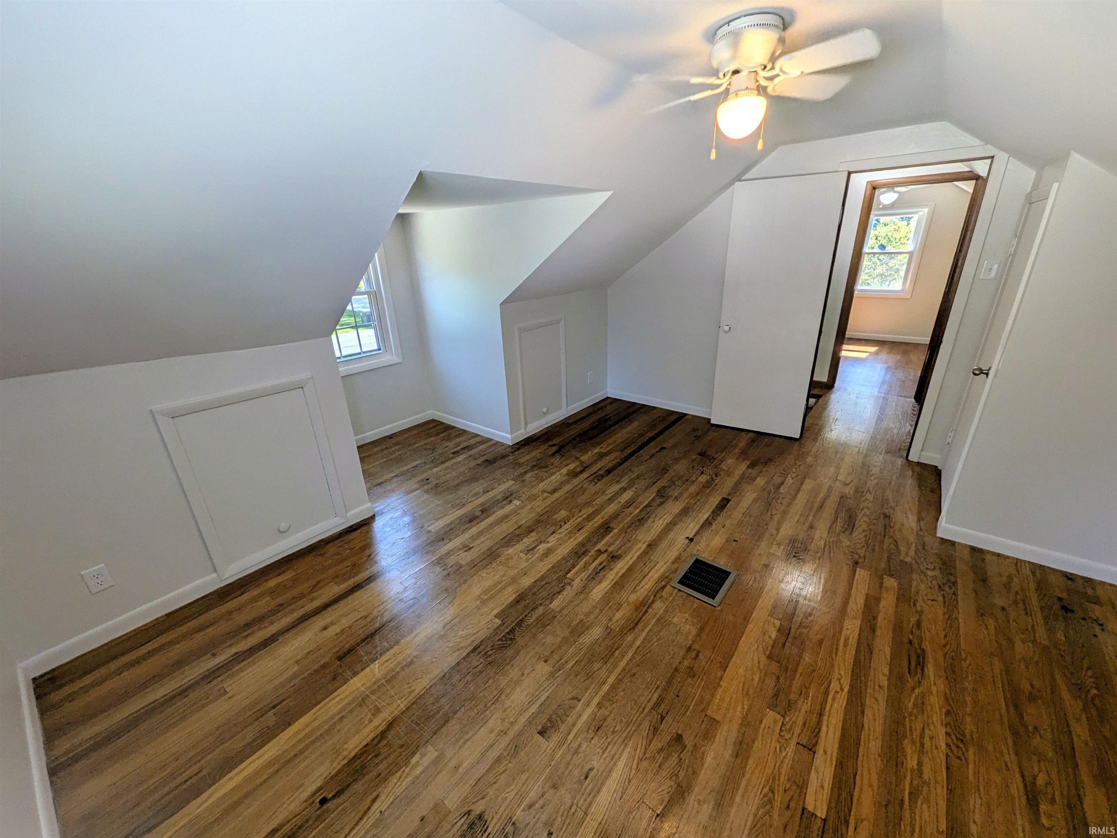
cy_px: 419
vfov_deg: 85.7
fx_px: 452
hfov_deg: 102.1
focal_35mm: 14
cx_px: 558
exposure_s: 1/158
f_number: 2.2
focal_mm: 1.85
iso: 42
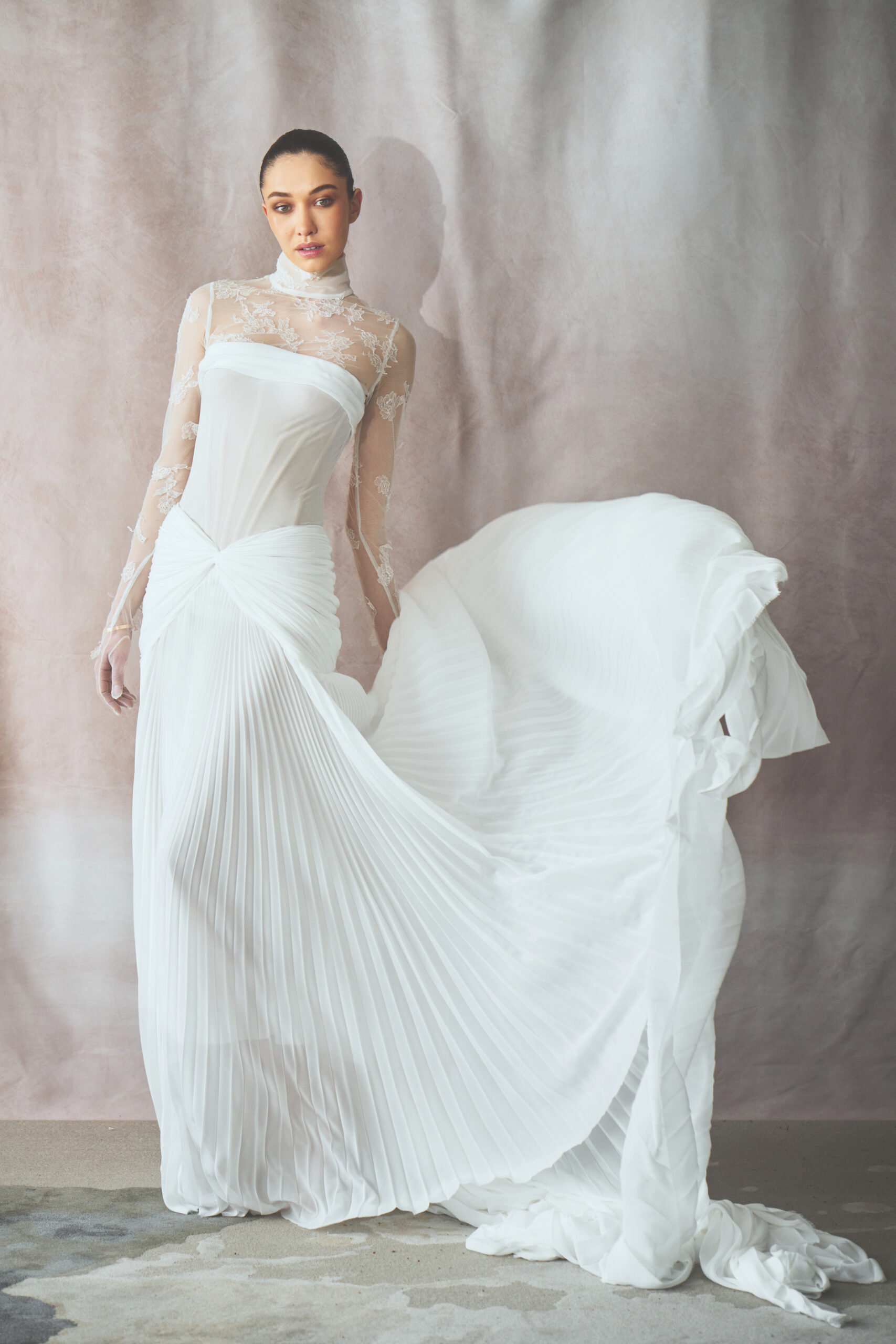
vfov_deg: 23.9
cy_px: 672
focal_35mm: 85
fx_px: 3173
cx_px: 448
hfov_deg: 16.1
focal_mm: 85
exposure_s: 1/320
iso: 800
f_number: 4
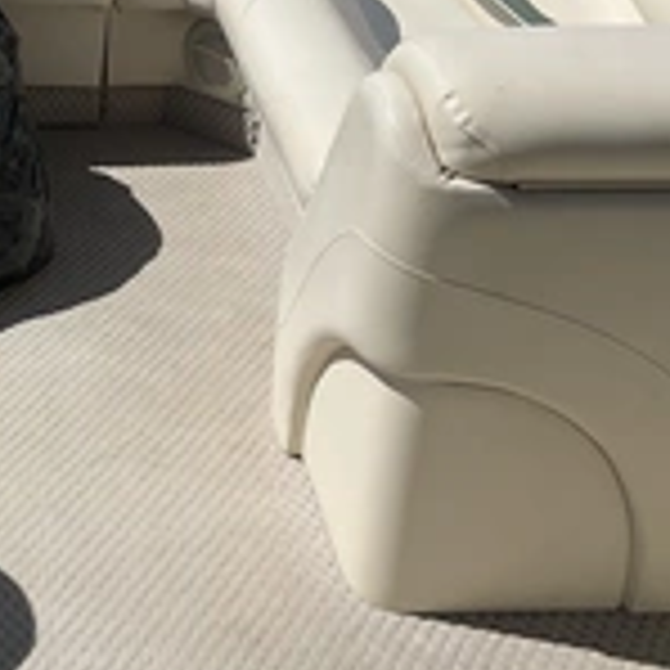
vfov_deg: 25.0
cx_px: -31
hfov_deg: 23.7
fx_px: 1511
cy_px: 265
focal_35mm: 69
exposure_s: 1/4065
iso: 25
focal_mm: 3
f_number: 1.8
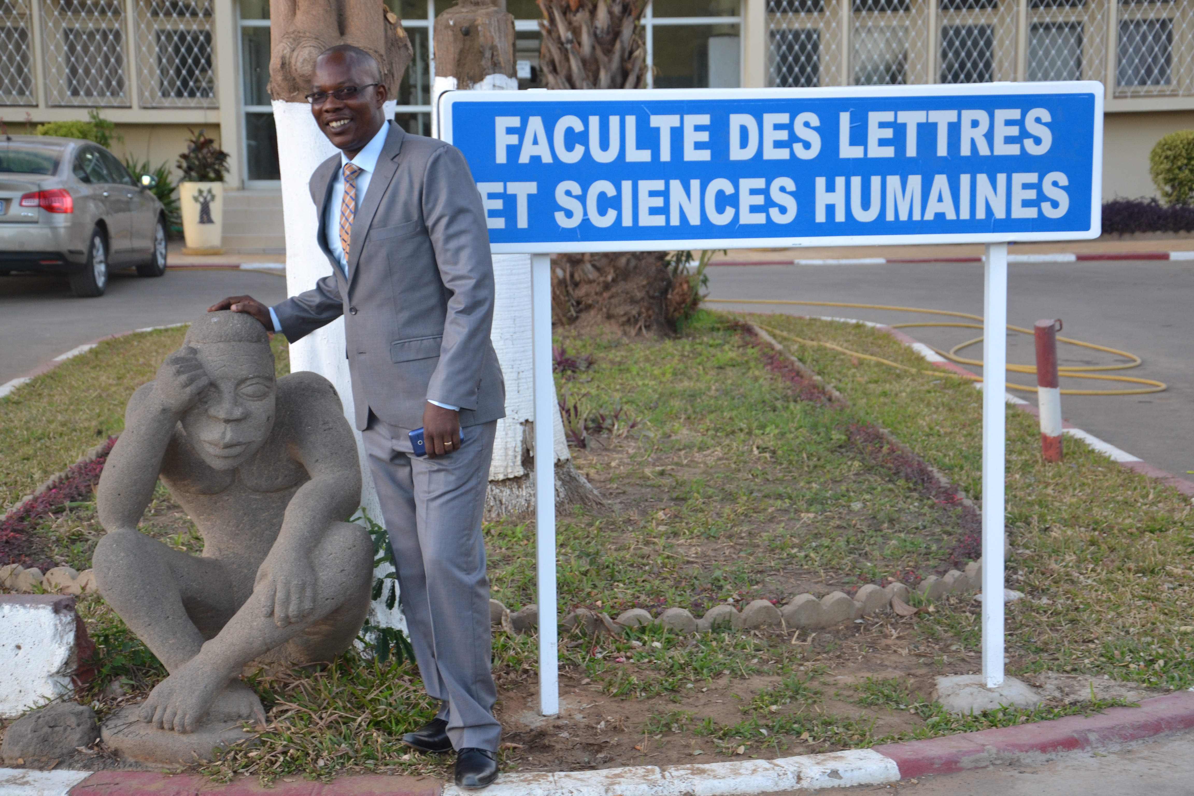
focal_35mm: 68
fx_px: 2239
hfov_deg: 29.9
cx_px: 597
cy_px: 398
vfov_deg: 20.2
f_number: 4.8
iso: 400
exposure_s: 1/40
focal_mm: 45
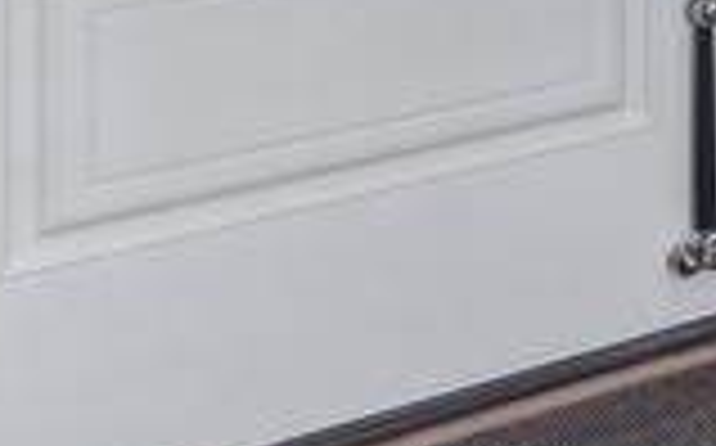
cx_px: 1806
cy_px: -687
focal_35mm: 105
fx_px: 2047
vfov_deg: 10.4
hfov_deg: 13.4
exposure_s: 1/10
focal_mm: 16
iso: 200
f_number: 8
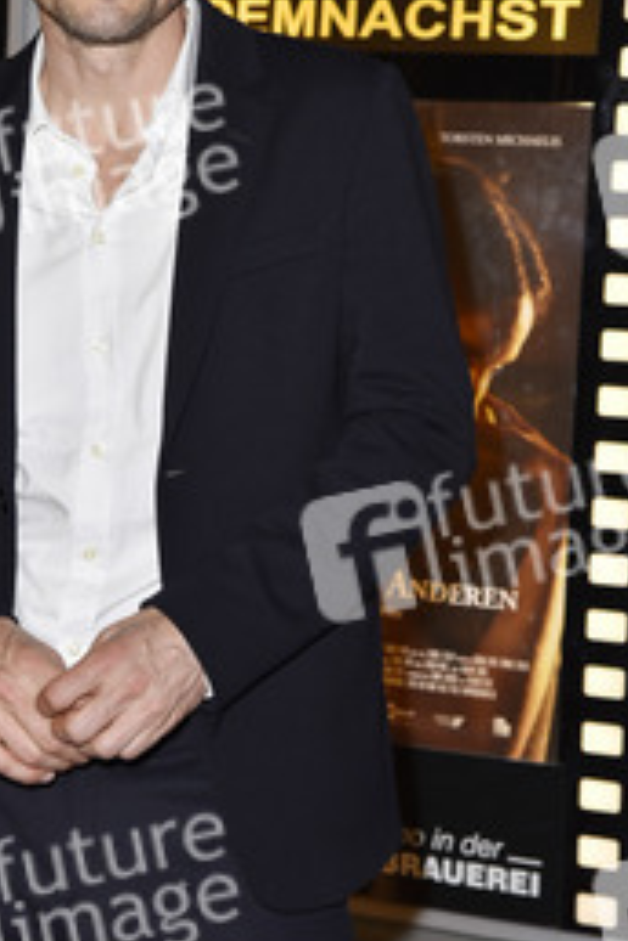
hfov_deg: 11.3
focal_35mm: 121
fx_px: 3166
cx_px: 157
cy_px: 354
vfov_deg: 16.9
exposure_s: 1/160
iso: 1250
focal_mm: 78
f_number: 6.3
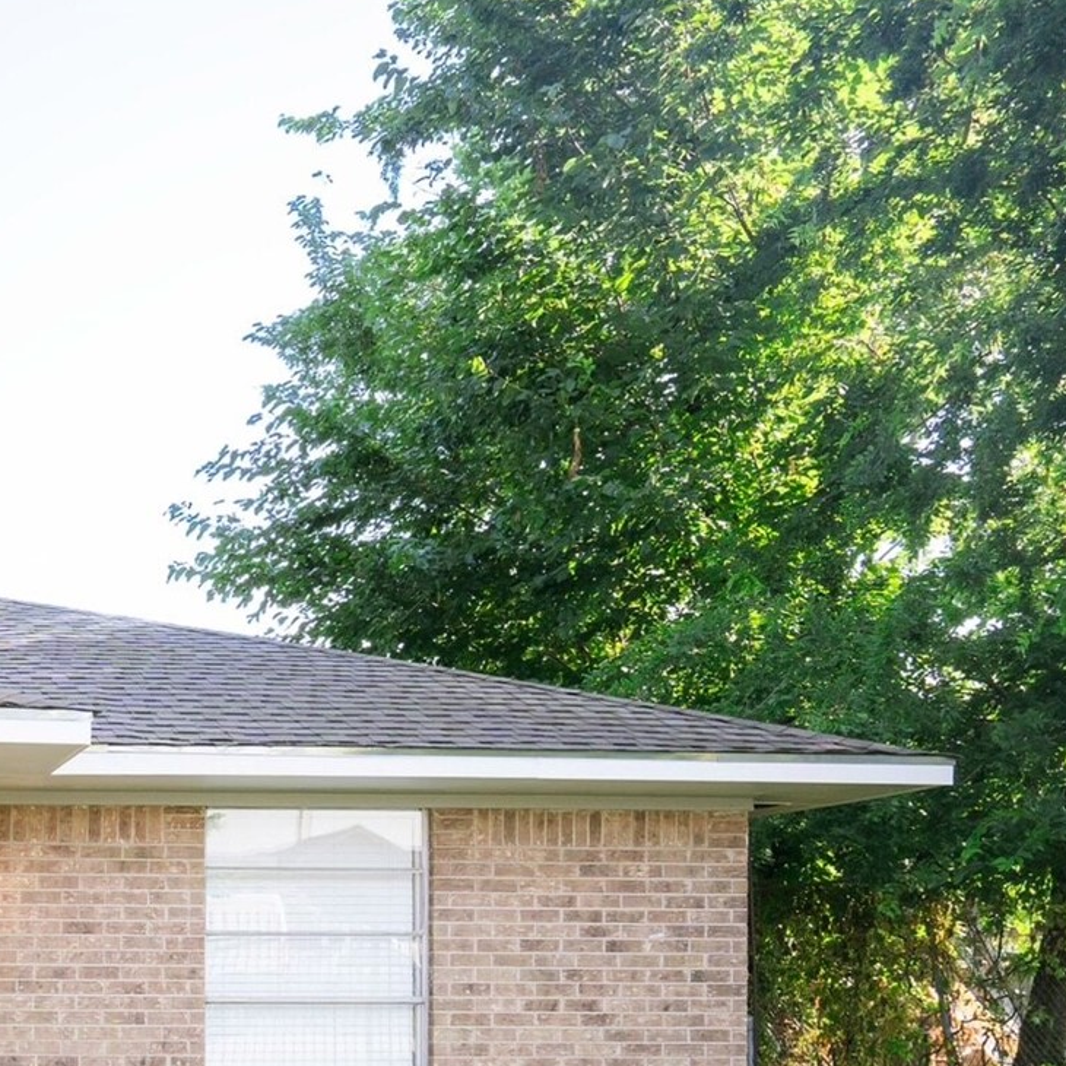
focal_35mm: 43
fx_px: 1498
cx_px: -184
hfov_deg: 32.8
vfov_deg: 36.9
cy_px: 943
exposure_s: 1/100
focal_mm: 17
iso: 400
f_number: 8
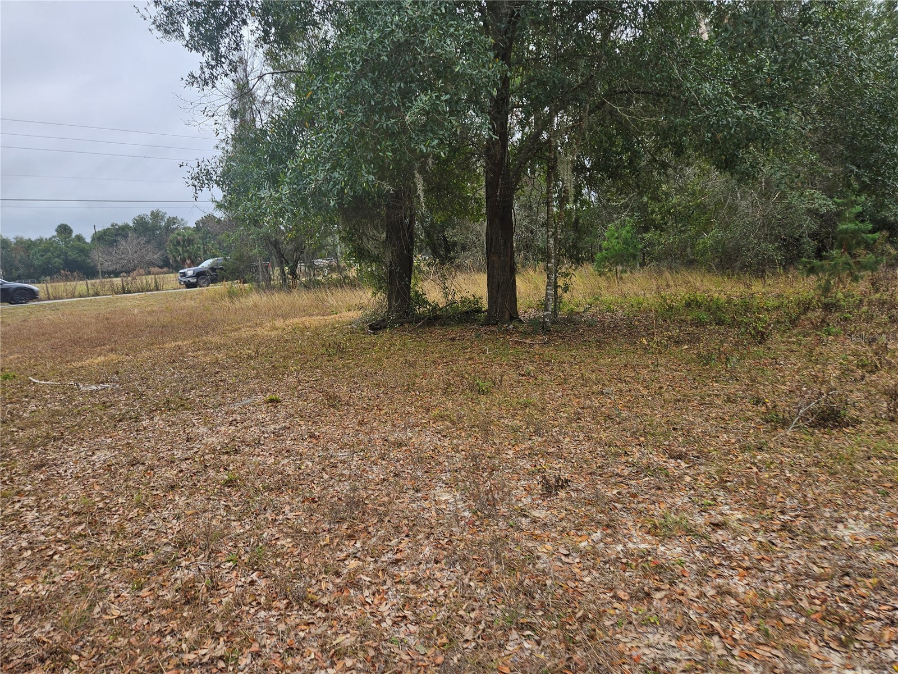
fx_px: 597
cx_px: 449
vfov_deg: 58.9
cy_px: 337
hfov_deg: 73.9
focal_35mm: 23
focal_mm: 5.4
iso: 25
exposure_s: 1/247
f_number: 1.8
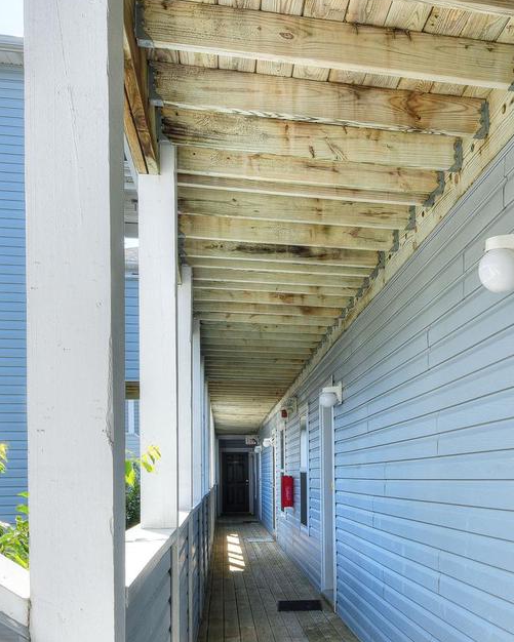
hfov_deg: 35.1
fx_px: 779
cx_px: 424
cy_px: 414
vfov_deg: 44.3
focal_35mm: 41
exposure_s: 1/15
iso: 100
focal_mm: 19
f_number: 22
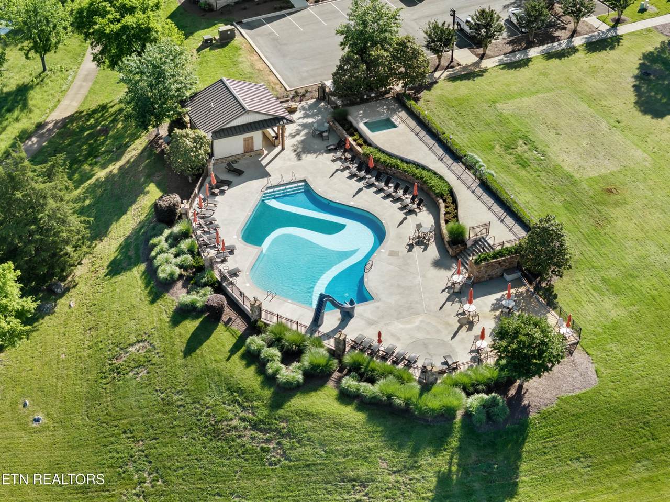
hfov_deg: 27.8
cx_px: 335
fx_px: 1354
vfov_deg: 21.0
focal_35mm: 70
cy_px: 251
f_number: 2.8
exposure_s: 1/400
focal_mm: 19.35
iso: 120
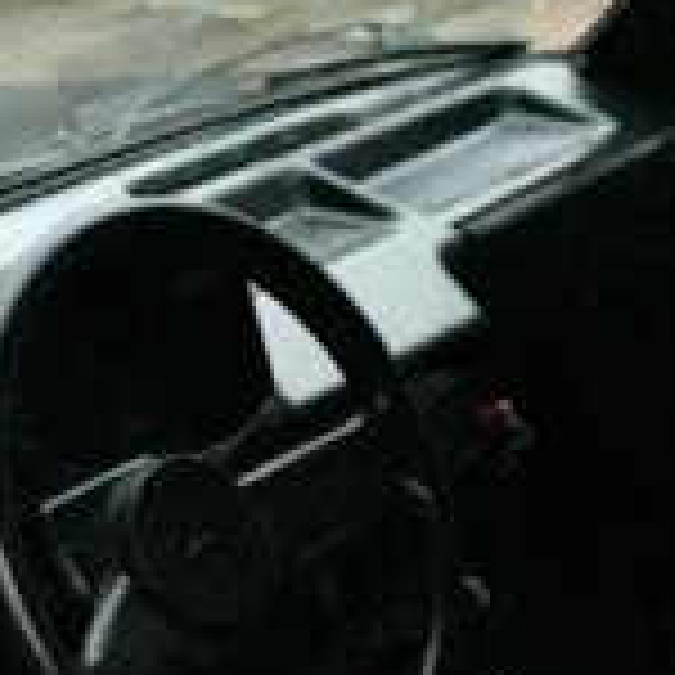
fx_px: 1875
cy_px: 1026
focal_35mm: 85
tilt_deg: -35.9
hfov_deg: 20.3
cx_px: 212
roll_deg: +0.5
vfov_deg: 18.1
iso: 1250
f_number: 2.2
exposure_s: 1/17
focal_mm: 4.15
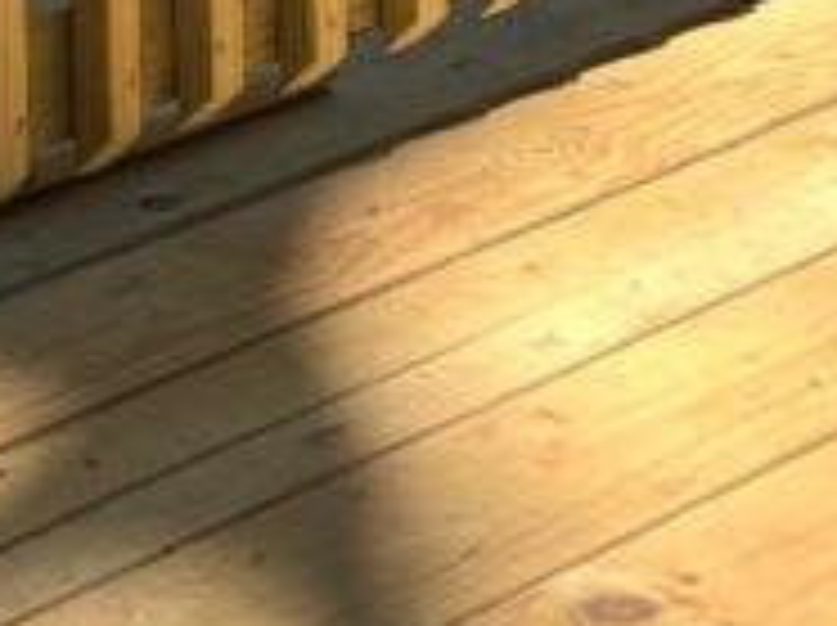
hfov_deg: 11.0
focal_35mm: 168
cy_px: -1225
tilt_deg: -4.6
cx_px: -670
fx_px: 4057
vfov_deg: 7.7
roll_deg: +2.1
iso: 50
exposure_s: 1/1458
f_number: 1.6
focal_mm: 5.96
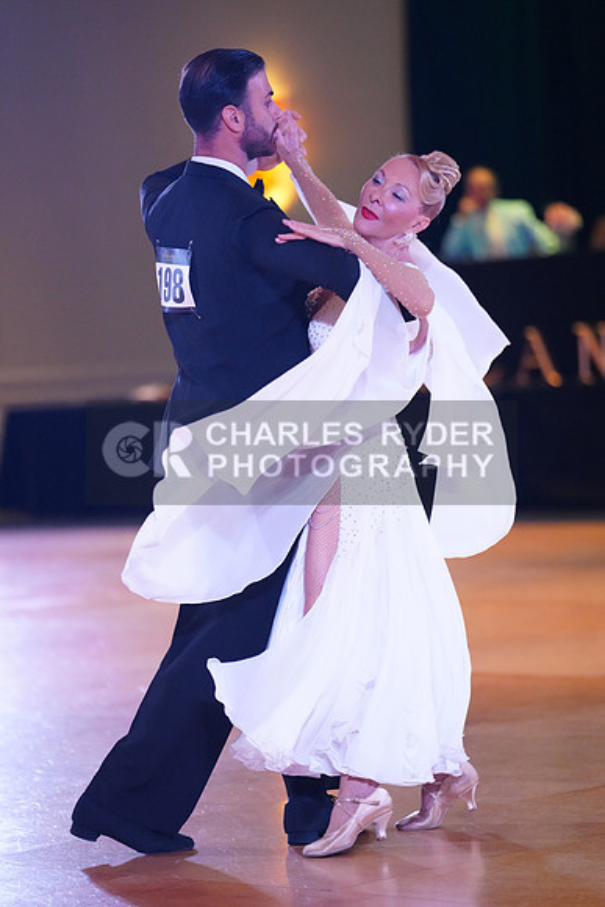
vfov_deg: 13.1
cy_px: 454
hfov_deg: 8.7
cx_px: 302
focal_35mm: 157
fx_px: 3955
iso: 5000
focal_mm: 157
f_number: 2.8
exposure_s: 1/500
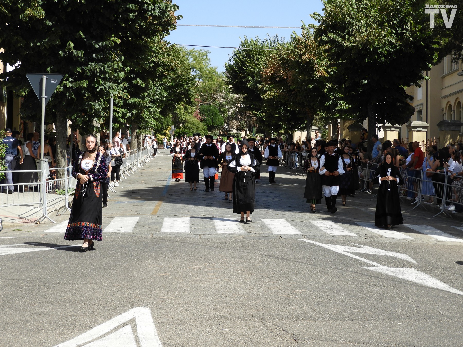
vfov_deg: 24.4
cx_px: 232
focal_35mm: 60
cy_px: 174
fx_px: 803
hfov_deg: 32.2
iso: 100
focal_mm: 10.7
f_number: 4.2
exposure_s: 1/500
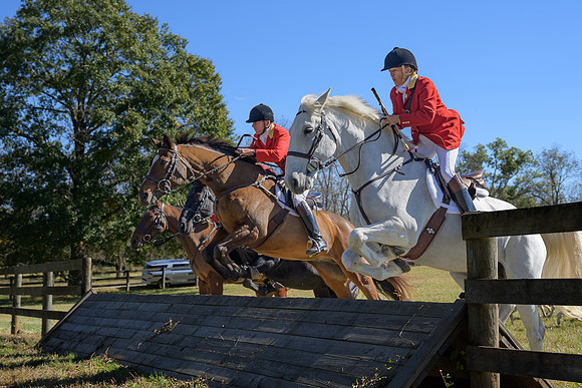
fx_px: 801
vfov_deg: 27.3
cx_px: 319
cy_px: 196
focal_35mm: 50
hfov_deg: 39.9
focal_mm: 41
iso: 200
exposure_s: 1/800
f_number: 5.6
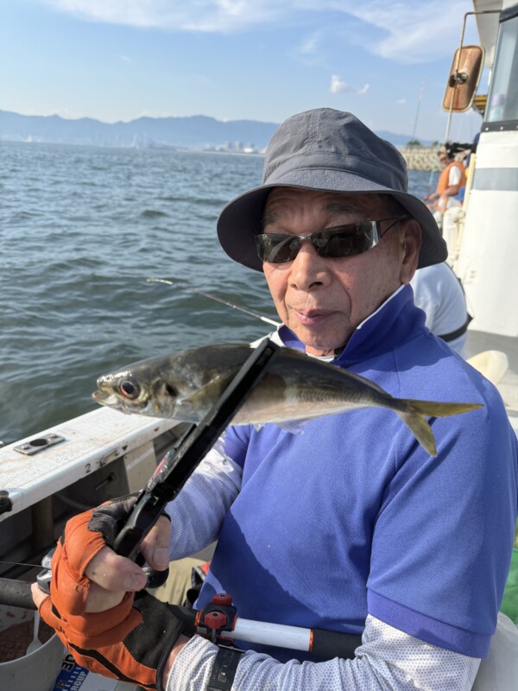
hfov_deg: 56.8
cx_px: 259
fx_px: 479
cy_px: 346
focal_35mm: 24
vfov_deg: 71.6
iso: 100
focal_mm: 6.76
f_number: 1.78
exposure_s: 1/2801
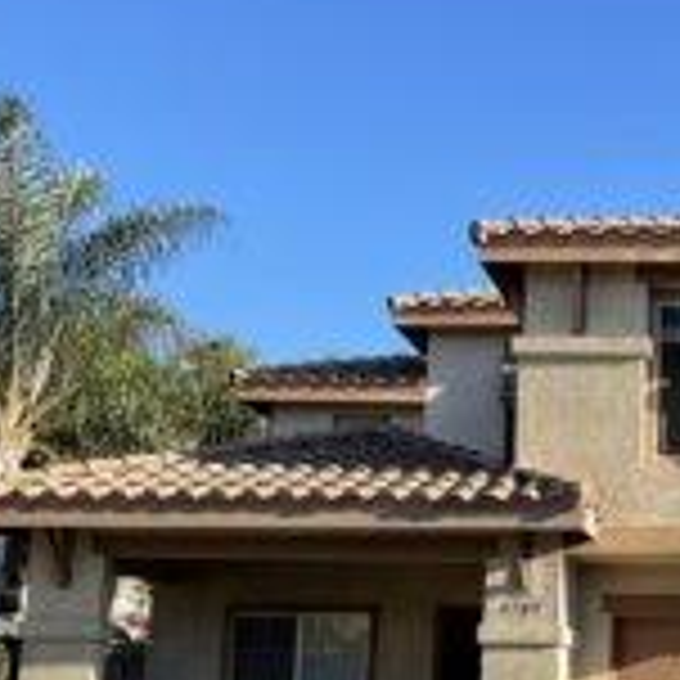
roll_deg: -0.8
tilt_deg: +9.1
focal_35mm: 61
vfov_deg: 27.6
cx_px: 694
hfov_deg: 26.5
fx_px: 1356
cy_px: 536
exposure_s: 1/1597
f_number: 1.6
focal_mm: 5.1
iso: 32
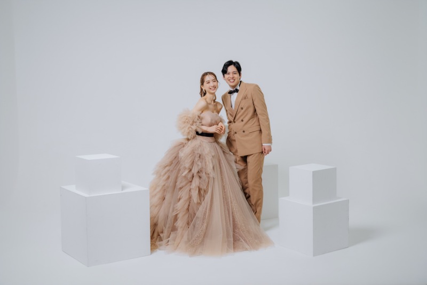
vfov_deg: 27.0
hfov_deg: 39.6
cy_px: 142
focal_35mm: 50
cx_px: 214
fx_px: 593
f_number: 5.6
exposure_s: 1/100
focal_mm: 50
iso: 800
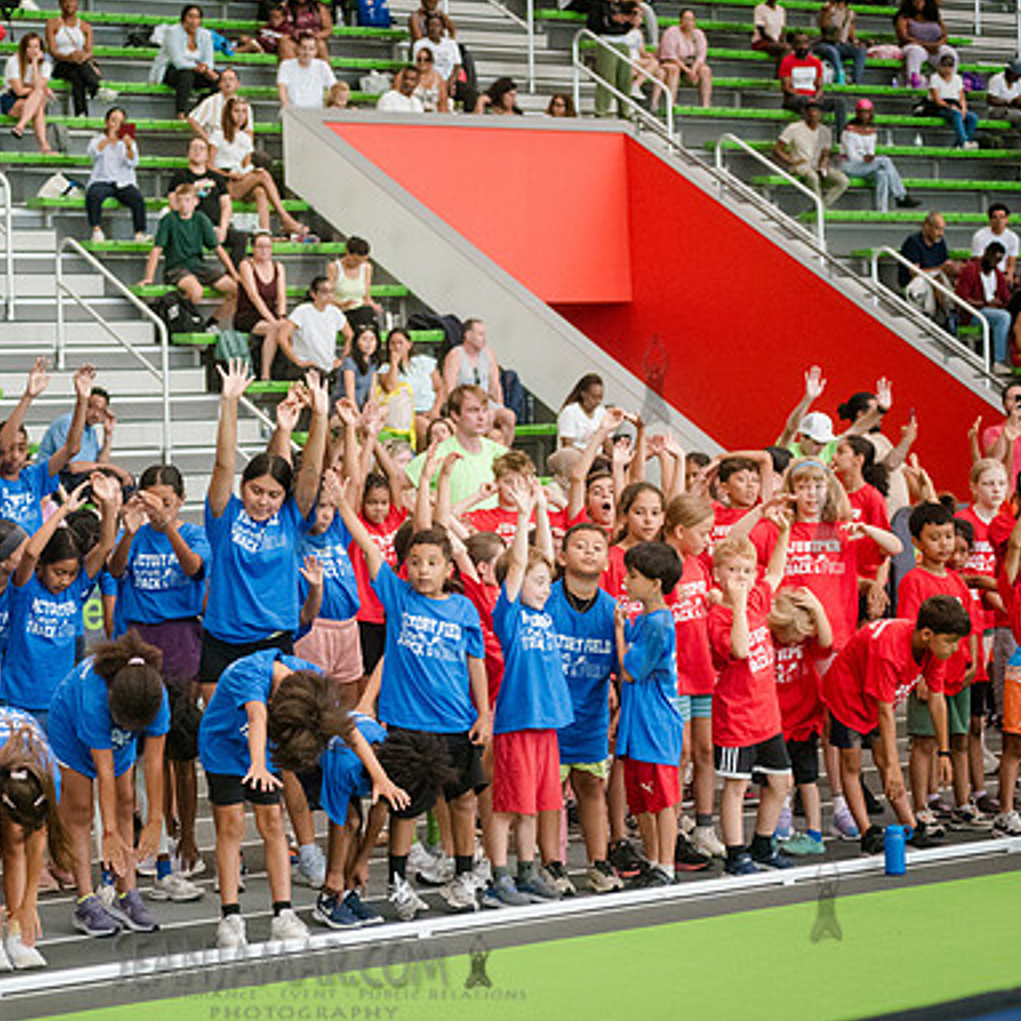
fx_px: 3437
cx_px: 309
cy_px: 508
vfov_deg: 16.9
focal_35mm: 103
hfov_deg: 16.8
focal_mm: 80
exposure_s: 1/1000
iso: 6400
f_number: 4
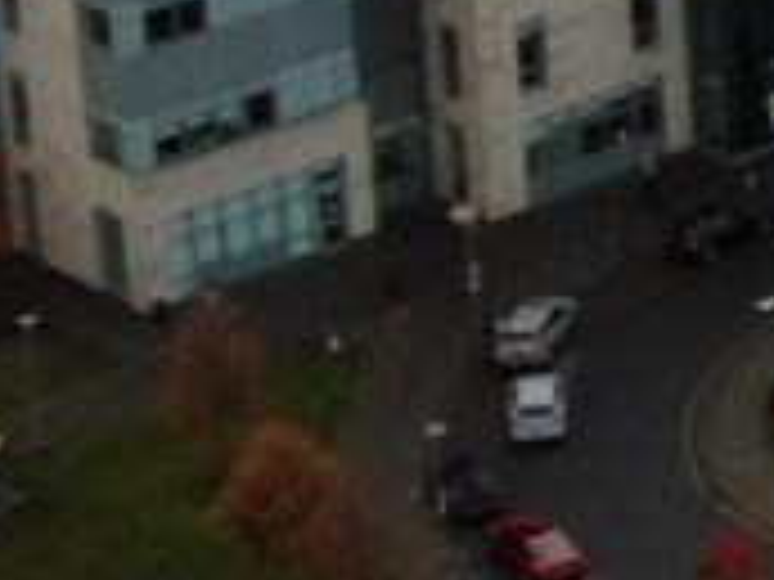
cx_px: 2210
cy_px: -926
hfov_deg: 6.4
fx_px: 6395
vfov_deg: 5.0
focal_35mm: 286
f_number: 3.8
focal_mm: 8.6
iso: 100
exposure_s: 1/50
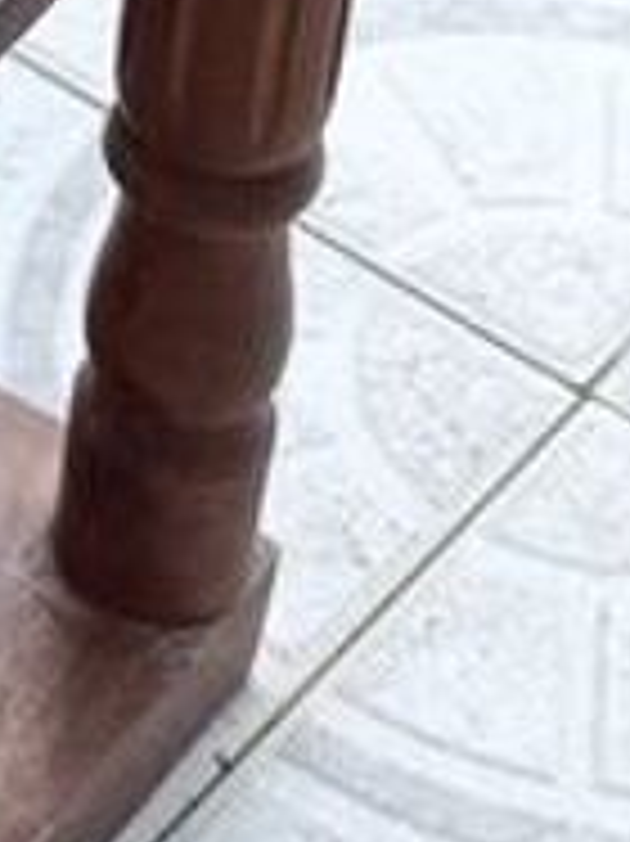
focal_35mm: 171
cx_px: -1008
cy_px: -457
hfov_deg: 7.9
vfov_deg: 11.1
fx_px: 4154
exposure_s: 1/100
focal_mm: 6.14
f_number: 1.65
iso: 151
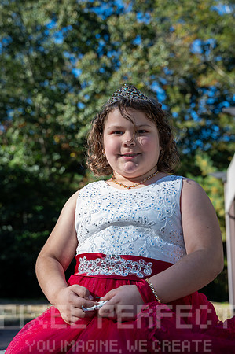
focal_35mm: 50
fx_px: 491
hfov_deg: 26.9
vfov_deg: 39.6
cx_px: 118
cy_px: 177
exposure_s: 1/200
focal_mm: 50
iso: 100
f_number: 4.5
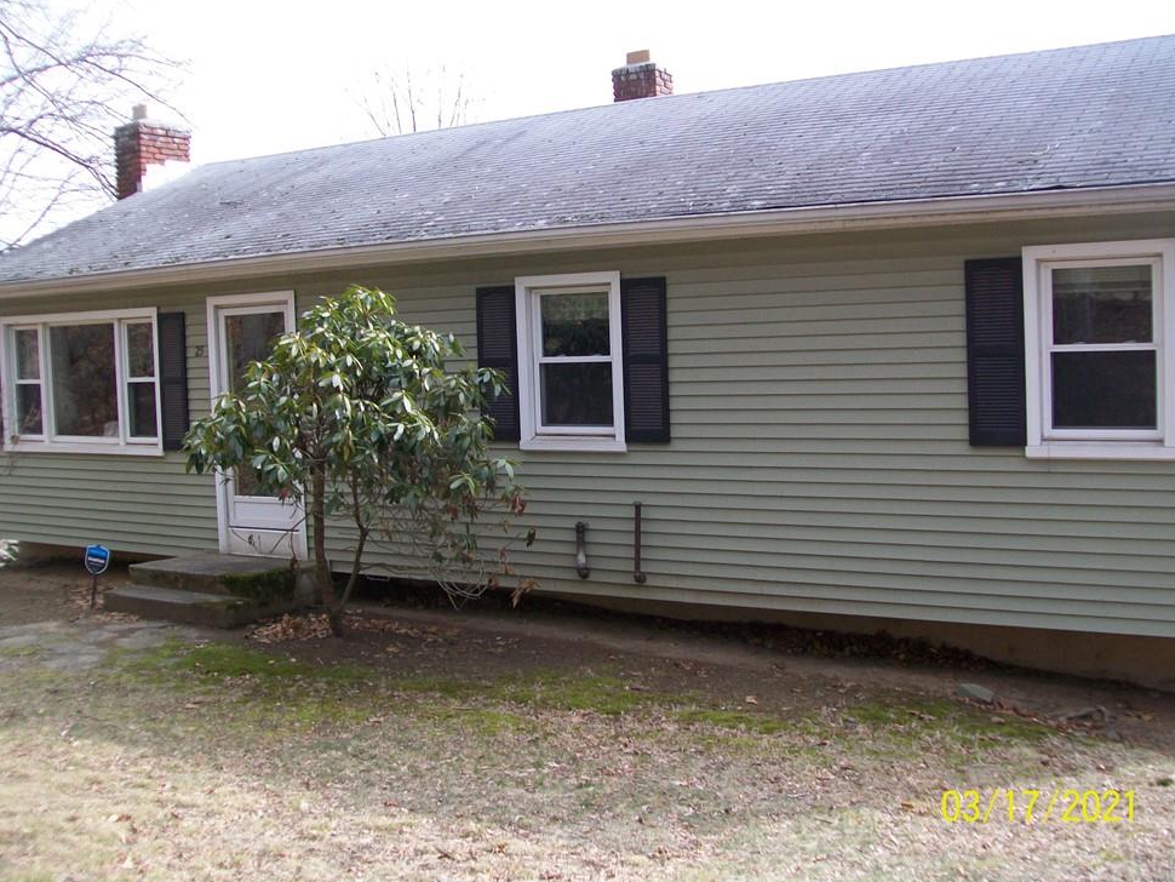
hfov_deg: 49.0
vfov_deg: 37.7
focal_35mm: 38
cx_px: 583
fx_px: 1290
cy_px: 445
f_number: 2.7
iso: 64
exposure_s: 1/250
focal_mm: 6
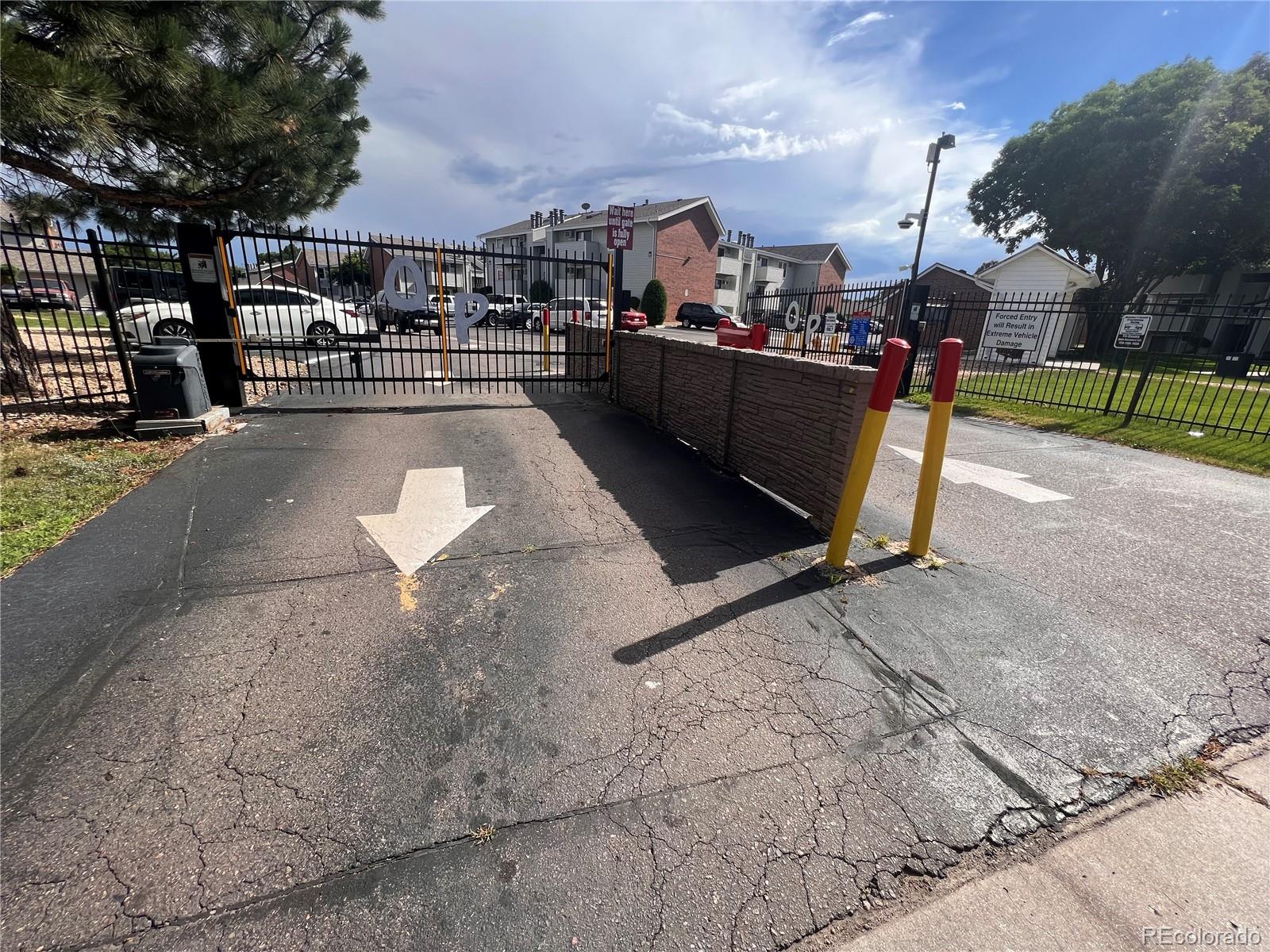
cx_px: 635
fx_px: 477
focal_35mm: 13
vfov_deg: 89.9
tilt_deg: -17.8
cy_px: 476
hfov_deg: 106.2
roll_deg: -3.1
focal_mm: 1.57
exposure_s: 1/943
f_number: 1.8
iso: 32
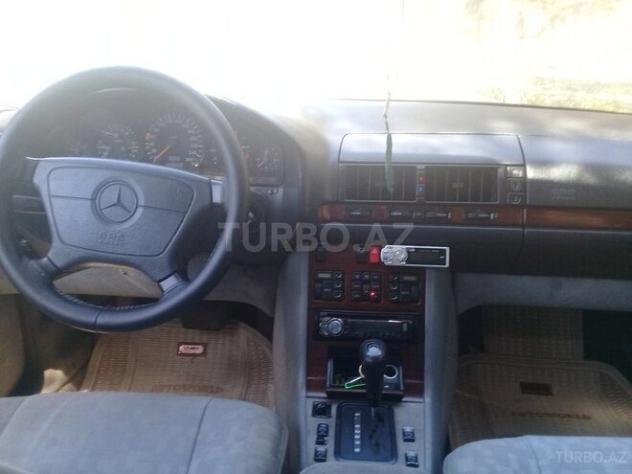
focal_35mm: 31
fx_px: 566
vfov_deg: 45.4
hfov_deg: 58.4
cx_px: 316
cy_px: 237
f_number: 2.2
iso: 50
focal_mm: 3.3
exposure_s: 1/33
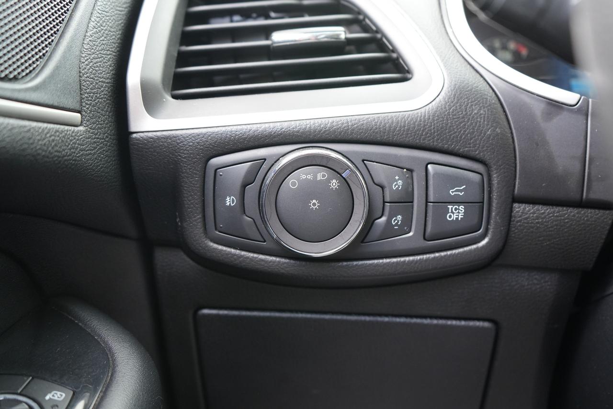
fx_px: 579
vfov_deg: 38.9
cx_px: 306
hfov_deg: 55.8
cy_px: 204
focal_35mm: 34
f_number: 4
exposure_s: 1/160
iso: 2000
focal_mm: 34
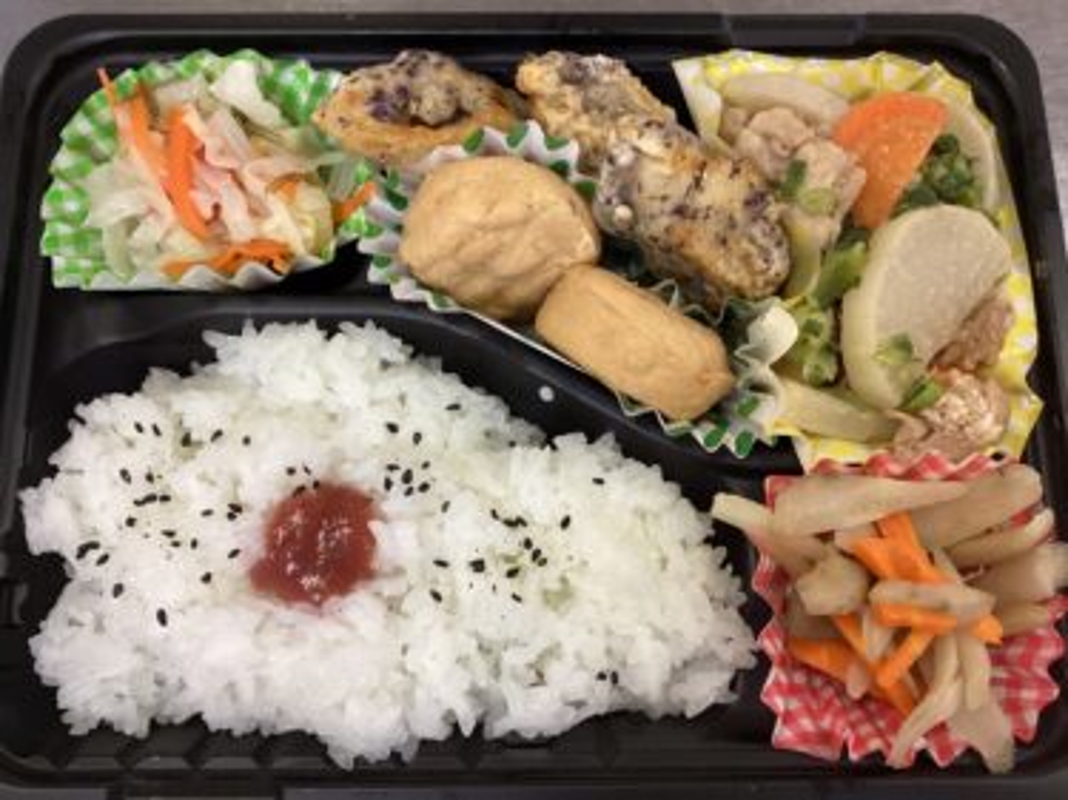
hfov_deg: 58.4
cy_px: 400
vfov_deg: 45.4
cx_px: 534
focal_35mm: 31
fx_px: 956
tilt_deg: -77.8
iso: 160
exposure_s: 1/50
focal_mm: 3.3
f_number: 2.4
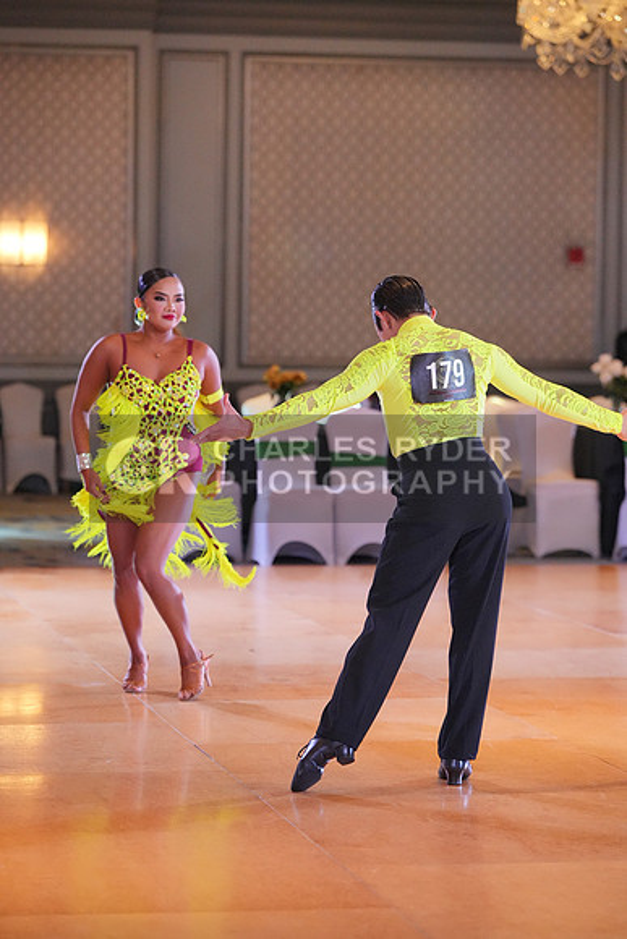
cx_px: 314
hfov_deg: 11.2
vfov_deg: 16.6
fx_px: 3211
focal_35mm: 123
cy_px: 470
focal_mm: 123
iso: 6400
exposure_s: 1/500
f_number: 3.5
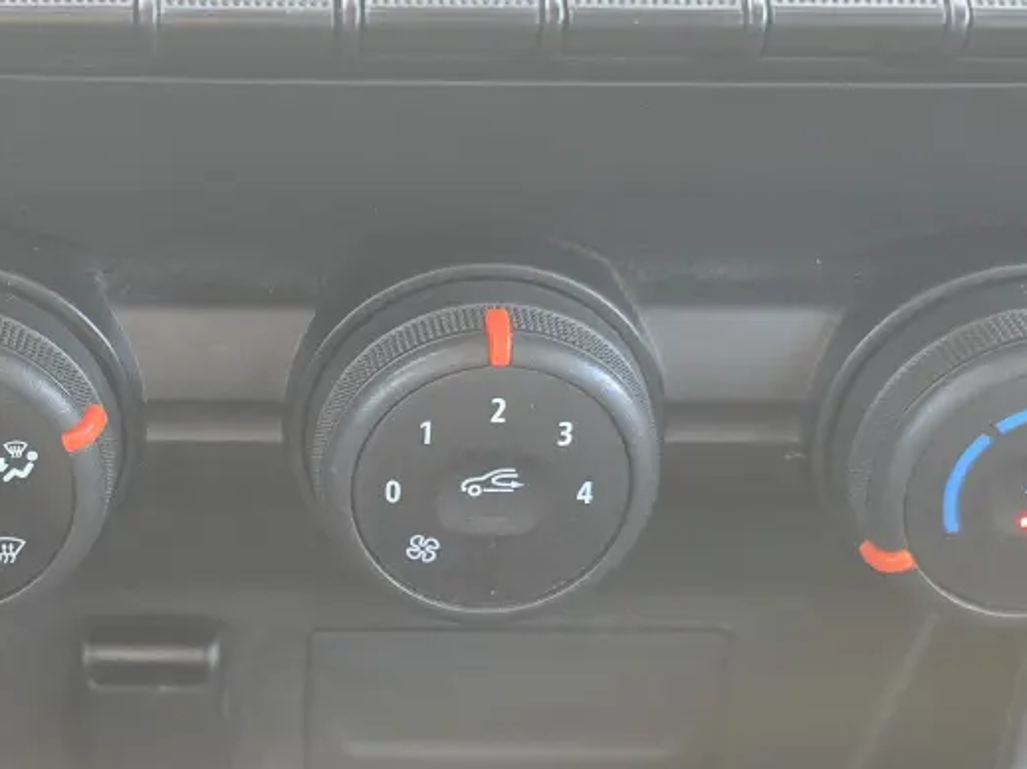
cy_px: 381
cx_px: 236
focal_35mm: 64
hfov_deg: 29.7
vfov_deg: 22.9
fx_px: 1898
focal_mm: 6.3
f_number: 1.7
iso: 500
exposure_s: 1/100
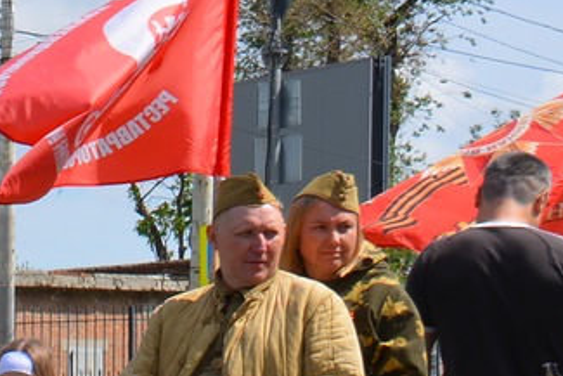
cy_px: 478
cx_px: -615
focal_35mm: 180
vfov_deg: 7.6
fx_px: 2816
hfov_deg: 10.4
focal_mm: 26
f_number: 8
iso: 100
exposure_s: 1/250
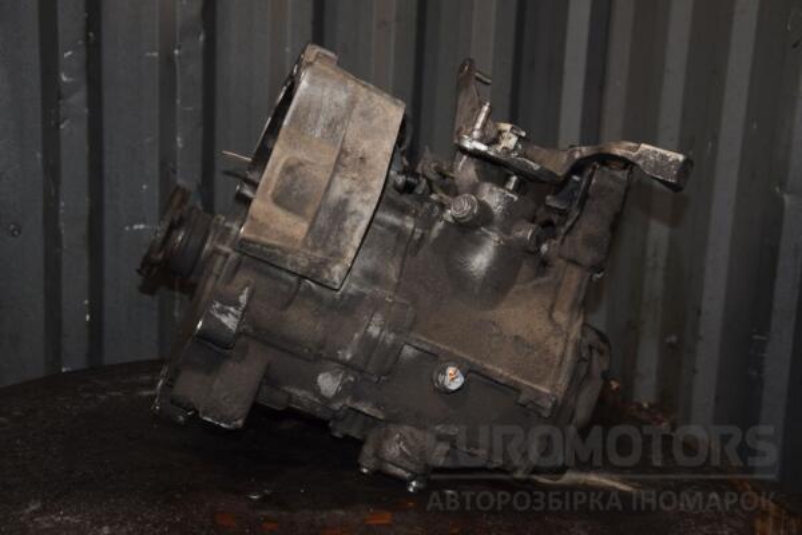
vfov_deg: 18.9
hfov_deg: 28.1
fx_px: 1604
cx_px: 401
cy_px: 268
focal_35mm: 72
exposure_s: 1/60
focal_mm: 48
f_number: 4.8
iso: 800
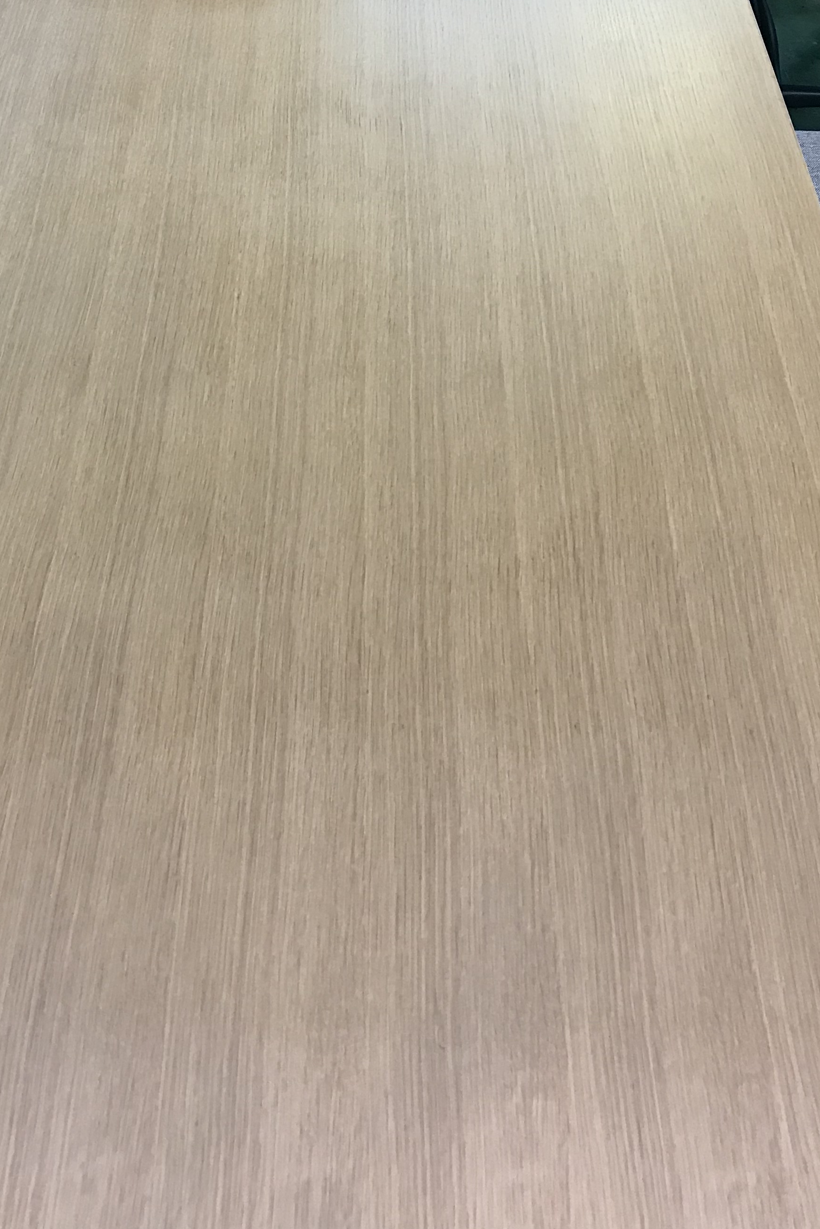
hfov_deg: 29.8
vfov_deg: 43.1
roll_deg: +1.1
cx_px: 324
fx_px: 1537
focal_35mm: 45
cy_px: 421
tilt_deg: -43.6
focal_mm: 3.99
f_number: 1.8
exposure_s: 1/33
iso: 40
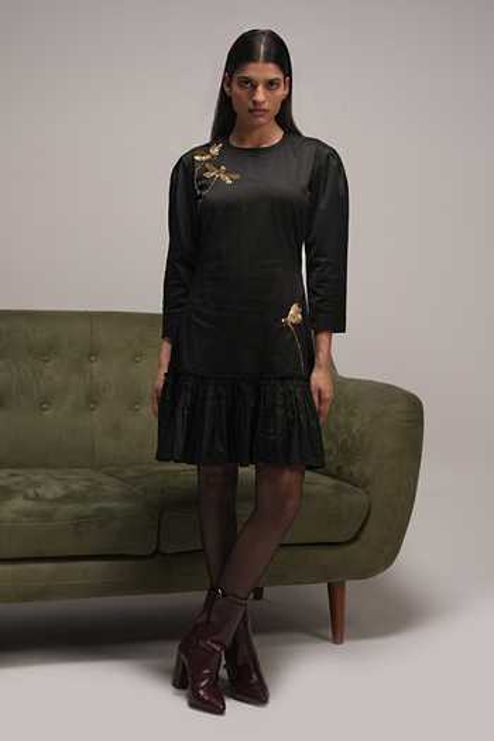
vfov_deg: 40.3
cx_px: 247
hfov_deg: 27.5
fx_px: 1011
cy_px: 370
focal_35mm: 49
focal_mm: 49.1
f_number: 4.5
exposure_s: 1/160
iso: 800
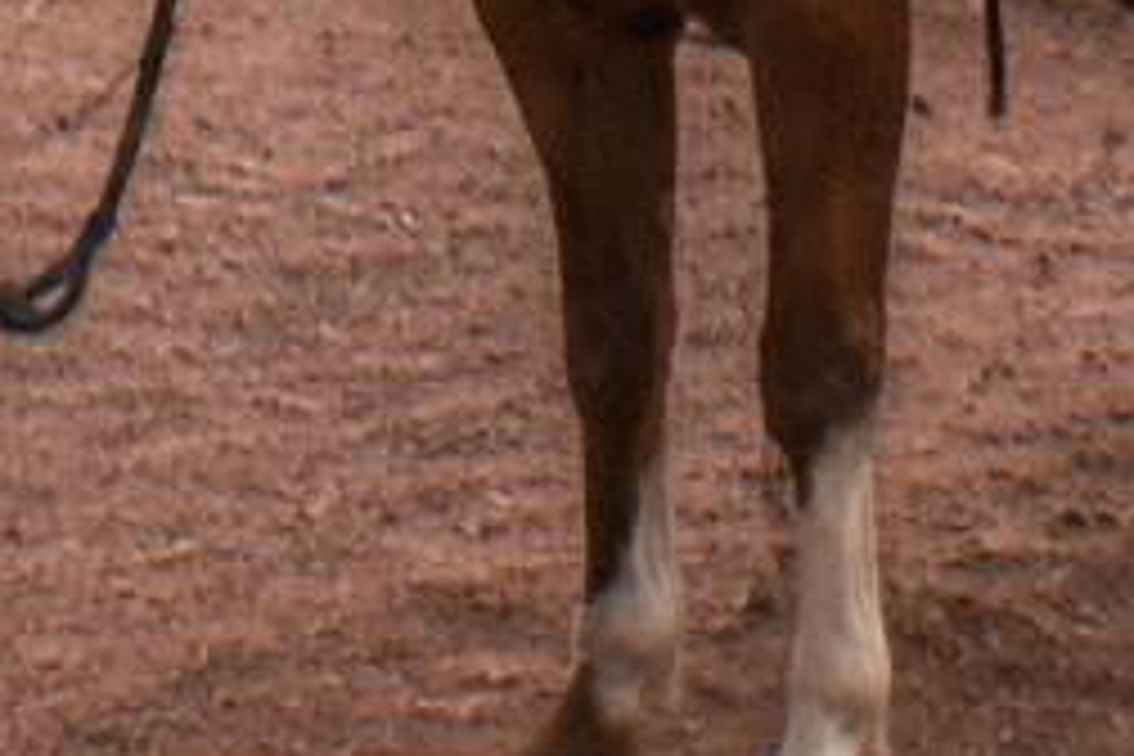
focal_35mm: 244
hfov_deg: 8.3
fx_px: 7685
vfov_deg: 5.5
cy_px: -614
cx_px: 1719
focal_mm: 48
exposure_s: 1/250
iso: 200
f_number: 6.3
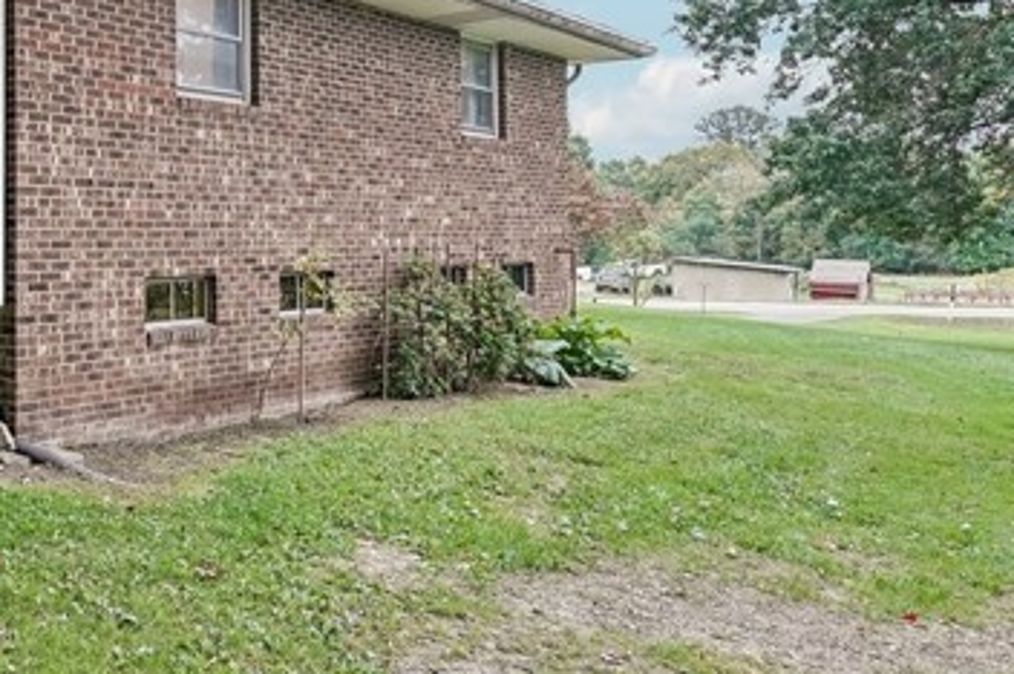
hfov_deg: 44.7
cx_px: 17
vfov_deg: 35.6
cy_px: 243
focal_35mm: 37
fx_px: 1041
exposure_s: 1/30
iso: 250
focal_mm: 12
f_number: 4
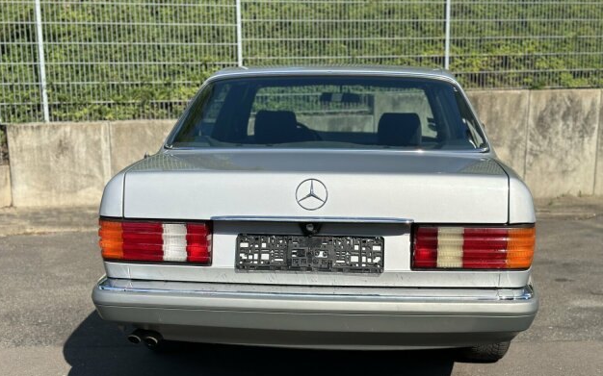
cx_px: 302
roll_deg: +0.2
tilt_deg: -9.4
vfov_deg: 24.8
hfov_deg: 38.9
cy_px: 228
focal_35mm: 52
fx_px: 854
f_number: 1.78
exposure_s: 1/6623
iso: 80
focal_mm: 6.86
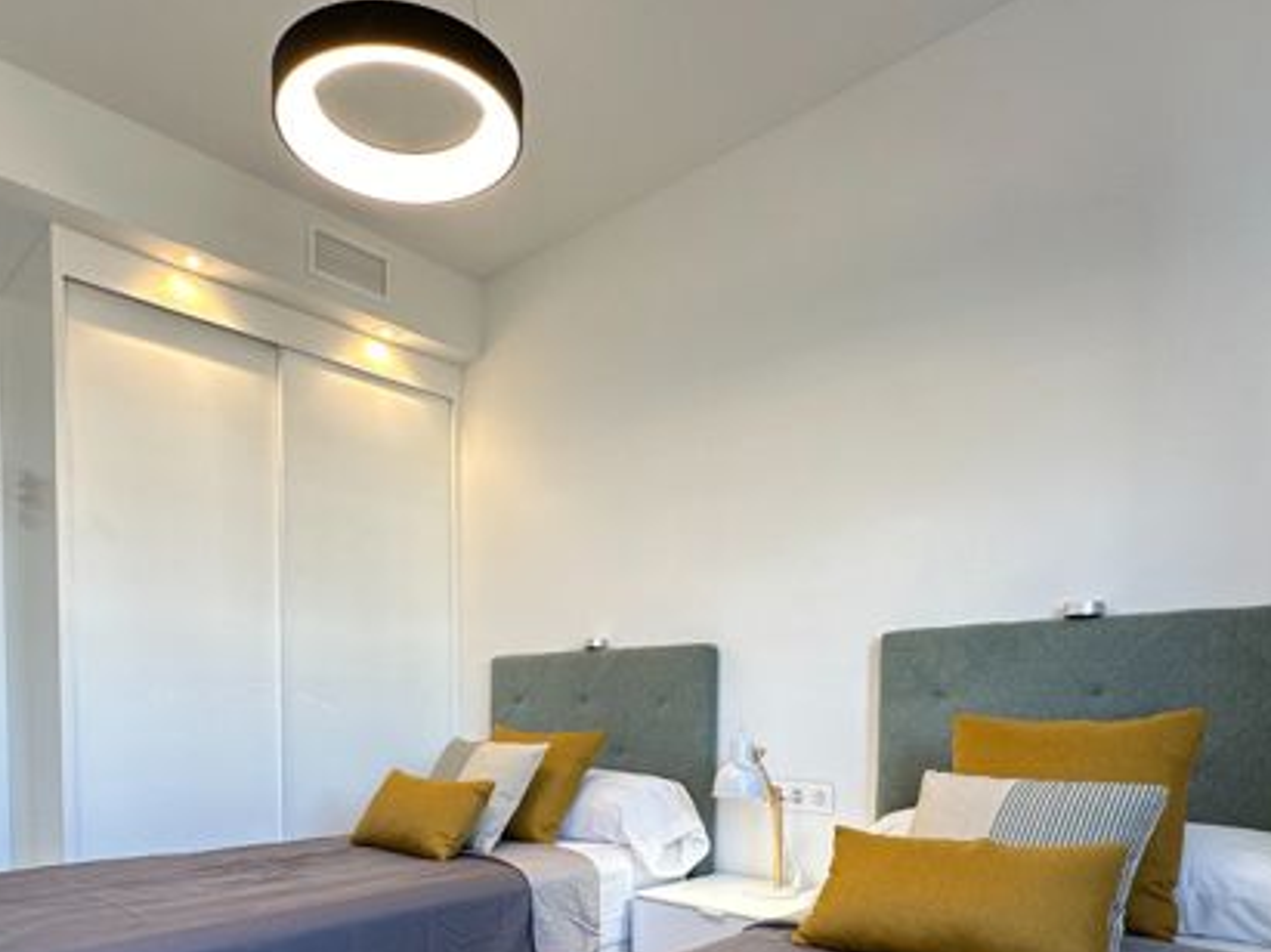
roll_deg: -0.1
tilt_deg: -3.4
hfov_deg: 71.2
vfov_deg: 53.2
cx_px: 546
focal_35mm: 24
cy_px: 757
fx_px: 881
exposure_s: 1/100
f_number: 2.2
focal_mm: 2.22
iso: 80
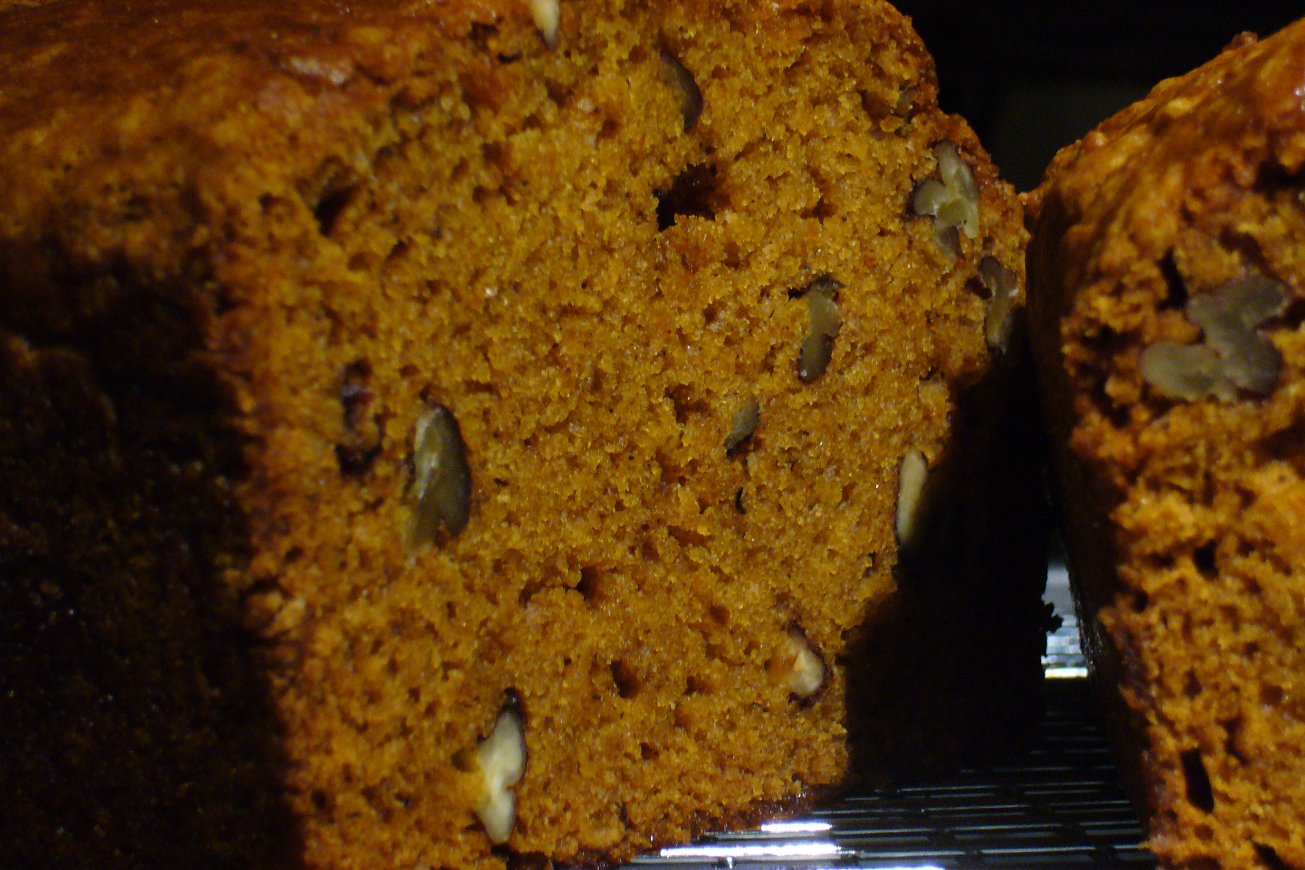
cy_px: 419
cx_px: 637
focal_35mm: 112
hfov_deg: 18.3
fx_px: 4060
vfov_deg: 12.2
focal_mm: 17.4
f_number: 5
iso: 200
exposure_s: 1/8
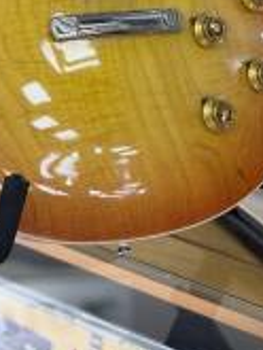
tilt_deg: -13.0
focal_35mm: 126
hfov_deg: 11.7
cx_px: 47
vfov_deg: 15.1
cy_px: -59
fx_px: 1275
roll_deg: -0.5
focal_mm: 5.96
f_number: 1.6
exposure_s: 1/60
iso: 50
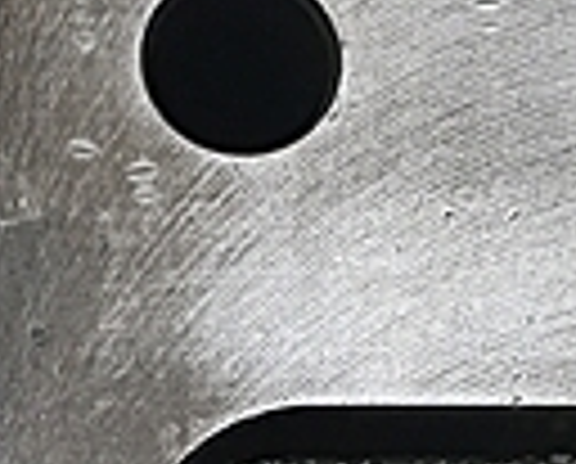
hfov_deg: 13.3
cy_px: 667
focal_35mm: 141
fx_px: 2409
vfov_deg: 10.6
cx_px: -68
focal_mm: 4.15
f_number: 2.2
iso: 50
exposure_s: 1/30
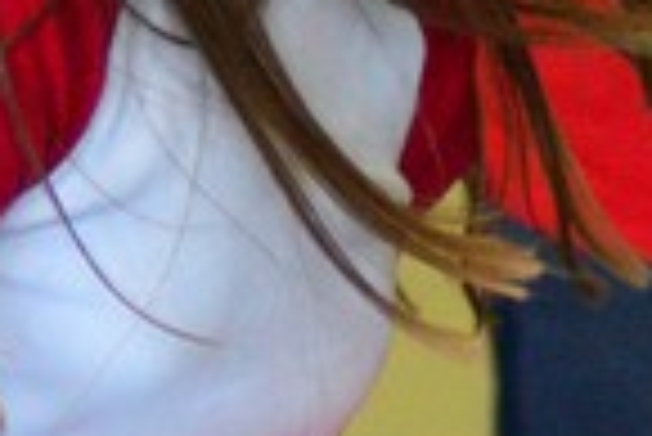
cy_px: 25
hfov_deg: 2.1
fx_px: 17621
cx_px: 342
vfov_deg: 1.4
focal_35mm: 972
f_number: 4
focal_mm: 92
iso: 3200
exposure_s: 1/250
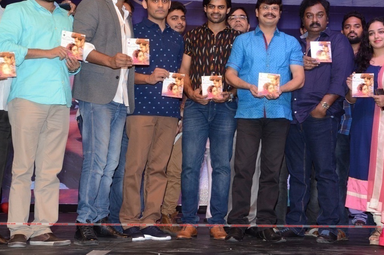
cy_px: 105
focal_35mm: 81
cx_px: 215
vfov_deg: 16.9
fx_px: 858
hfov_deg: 25.2
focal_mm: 45
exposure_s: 1/125
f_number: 7.1
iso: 1250
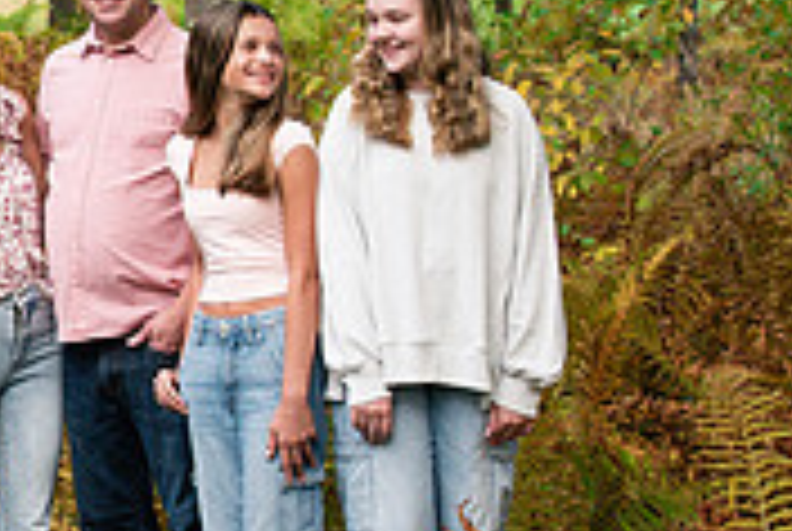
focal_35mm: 270
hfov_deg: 7.5
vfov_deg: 5.1
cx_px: -492
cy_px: 198
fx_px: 5950
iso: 640
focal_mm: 78
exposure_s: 1/250
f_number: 8
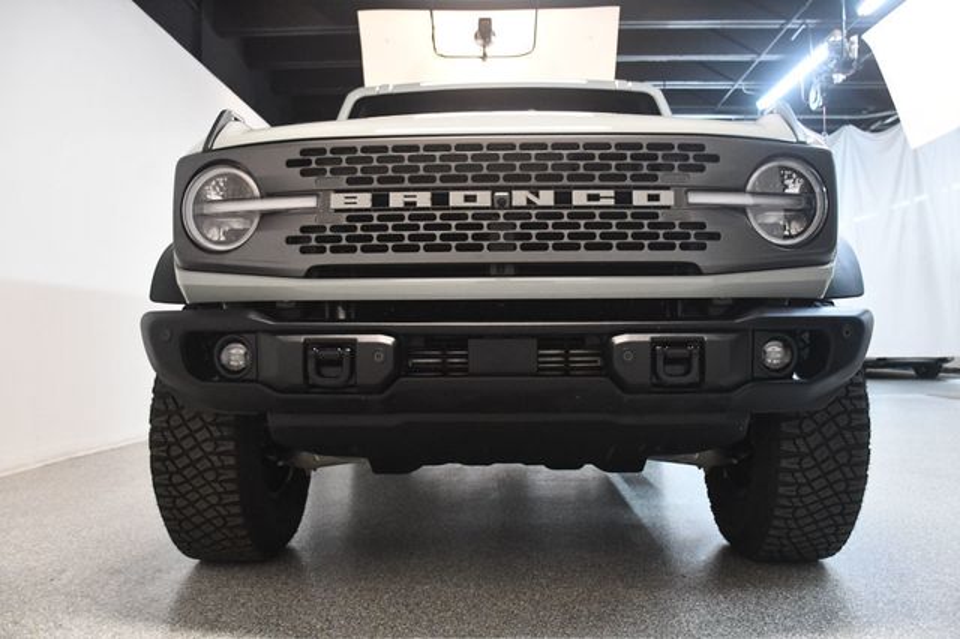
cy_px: 320
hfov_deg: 62.0
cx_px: 480
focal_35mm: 30
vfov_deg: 43.6
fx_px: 800
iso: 3200
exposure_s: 1/125
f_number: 3.5
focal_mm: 20
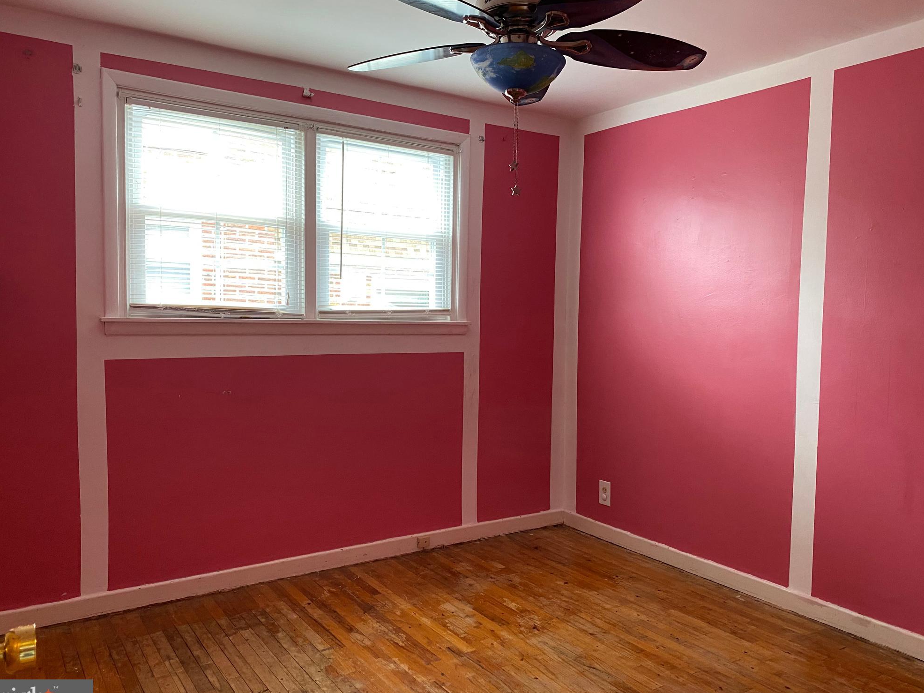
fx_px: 721
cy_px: 358
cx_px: 456
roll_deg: -0.4
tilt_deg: -3.5
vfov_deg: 51.3
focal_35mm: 27
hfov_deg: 65.3
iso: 160
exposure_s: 1/60
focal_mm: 4.25
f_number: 1.8
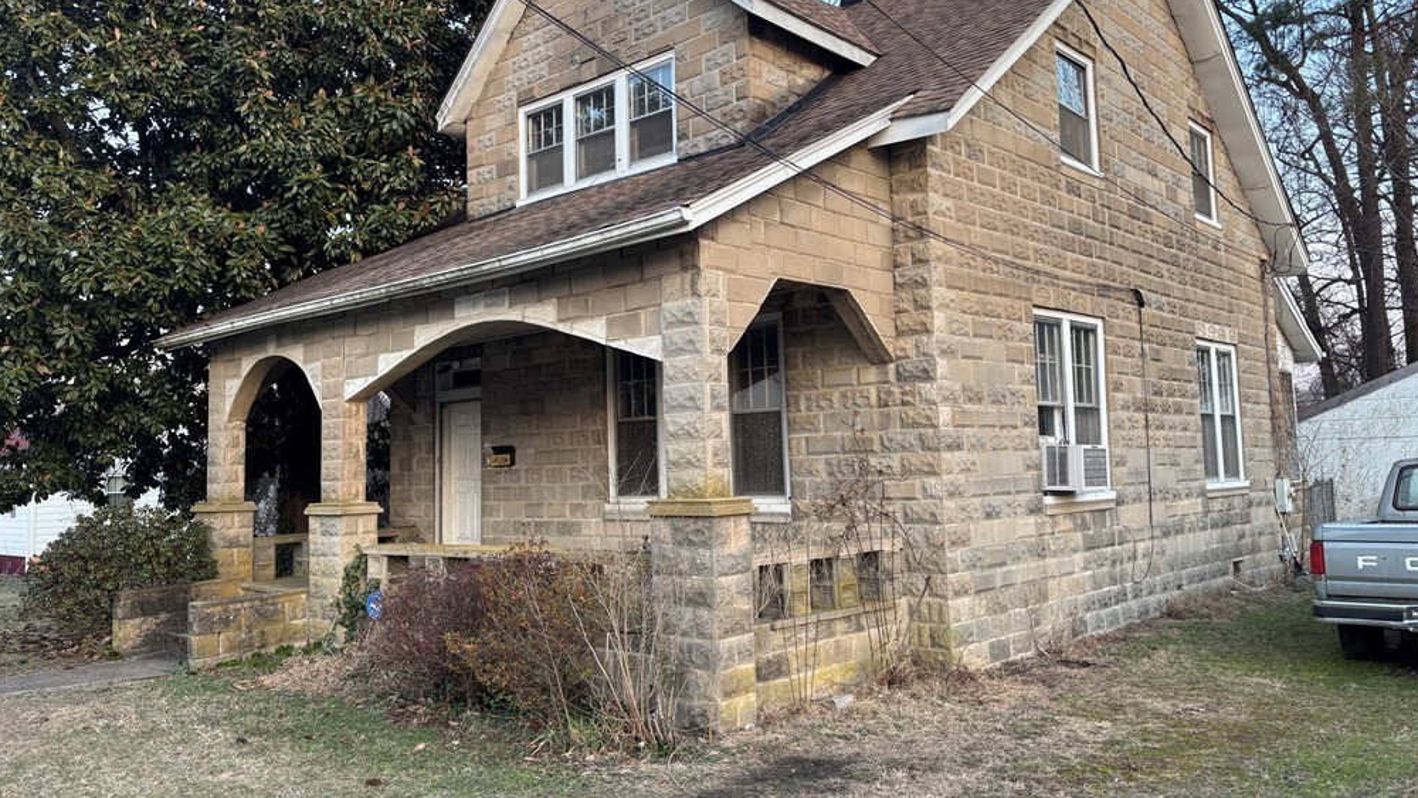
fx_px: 1091
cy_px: 357
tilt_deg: +4.7
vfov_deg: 40.2
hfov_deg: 66.1
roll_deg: +1.8
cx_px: 709
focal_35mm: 29
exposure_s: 1/121
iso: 40
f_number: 1.6
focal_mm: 5.96
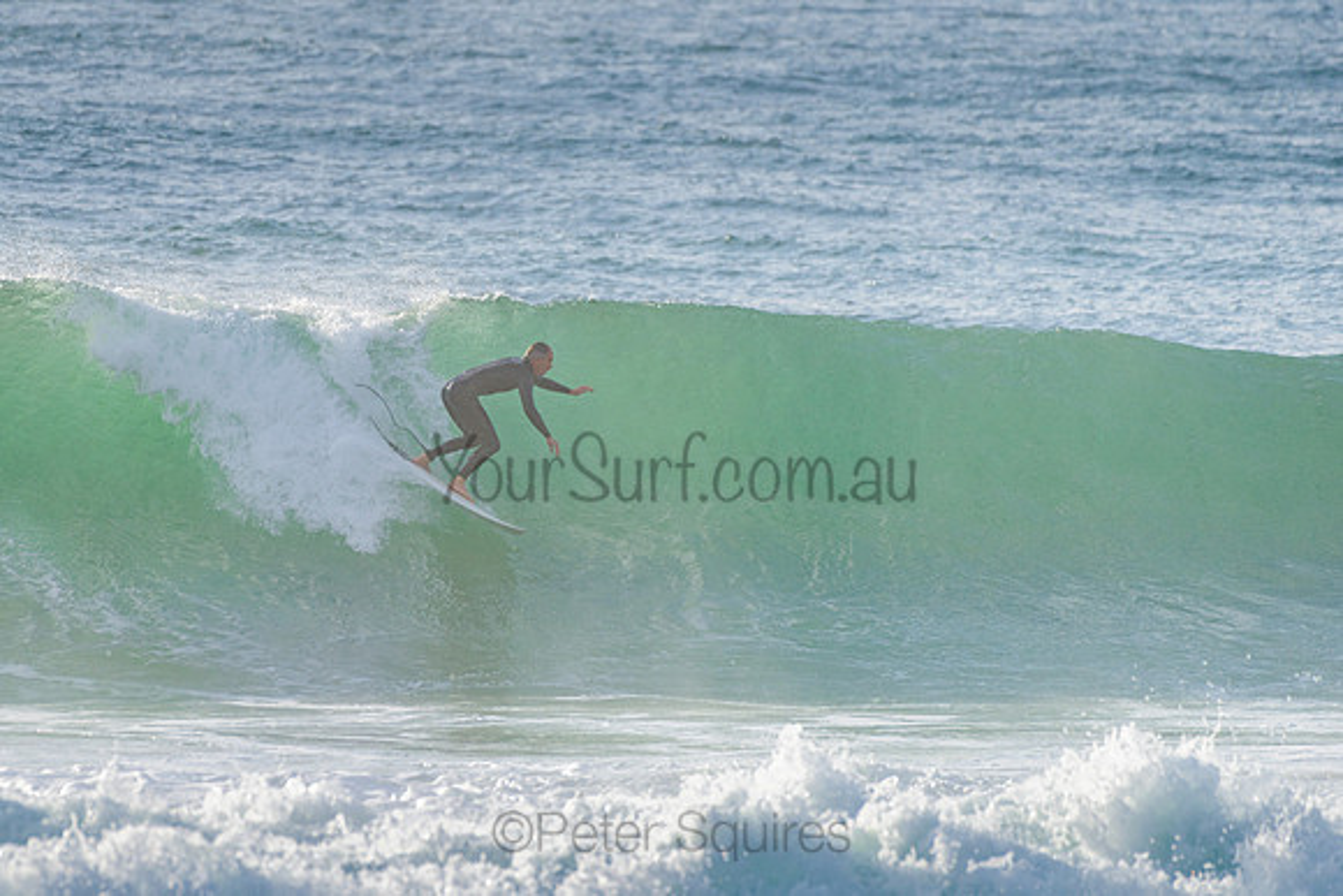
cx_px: 525
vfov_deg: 2.2
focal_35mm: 612
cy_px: 433
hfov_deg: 3.4
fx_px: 22846
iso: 320
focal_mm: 500
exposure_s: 1/2000
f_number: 5.6
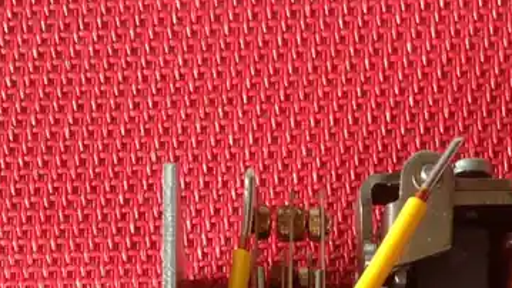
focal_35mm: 106
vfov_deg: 10.8
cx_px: 329
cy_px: 502
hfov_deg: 20.1
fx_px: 1439
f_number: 2.4
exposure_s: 1/17
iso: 50
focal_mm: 4.28
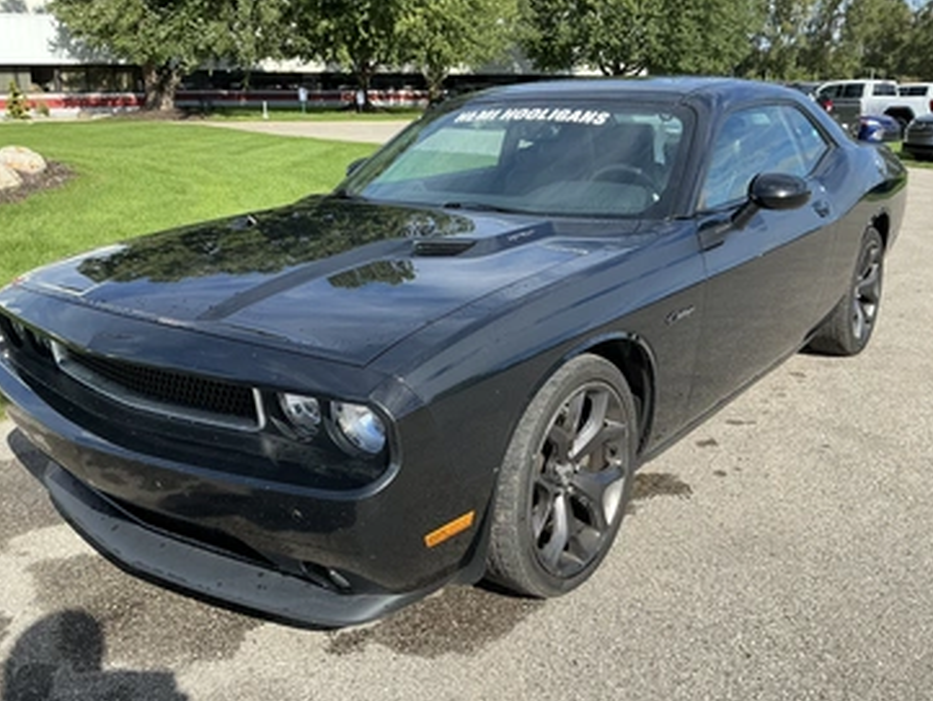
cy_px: 365
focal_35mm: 31
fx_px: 836
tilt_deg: -17.5
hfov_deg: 58.3
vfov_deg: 45.5
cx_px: 445
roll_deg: -0.6
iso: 25
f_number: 1.8
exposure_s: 1/1098
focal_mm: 3
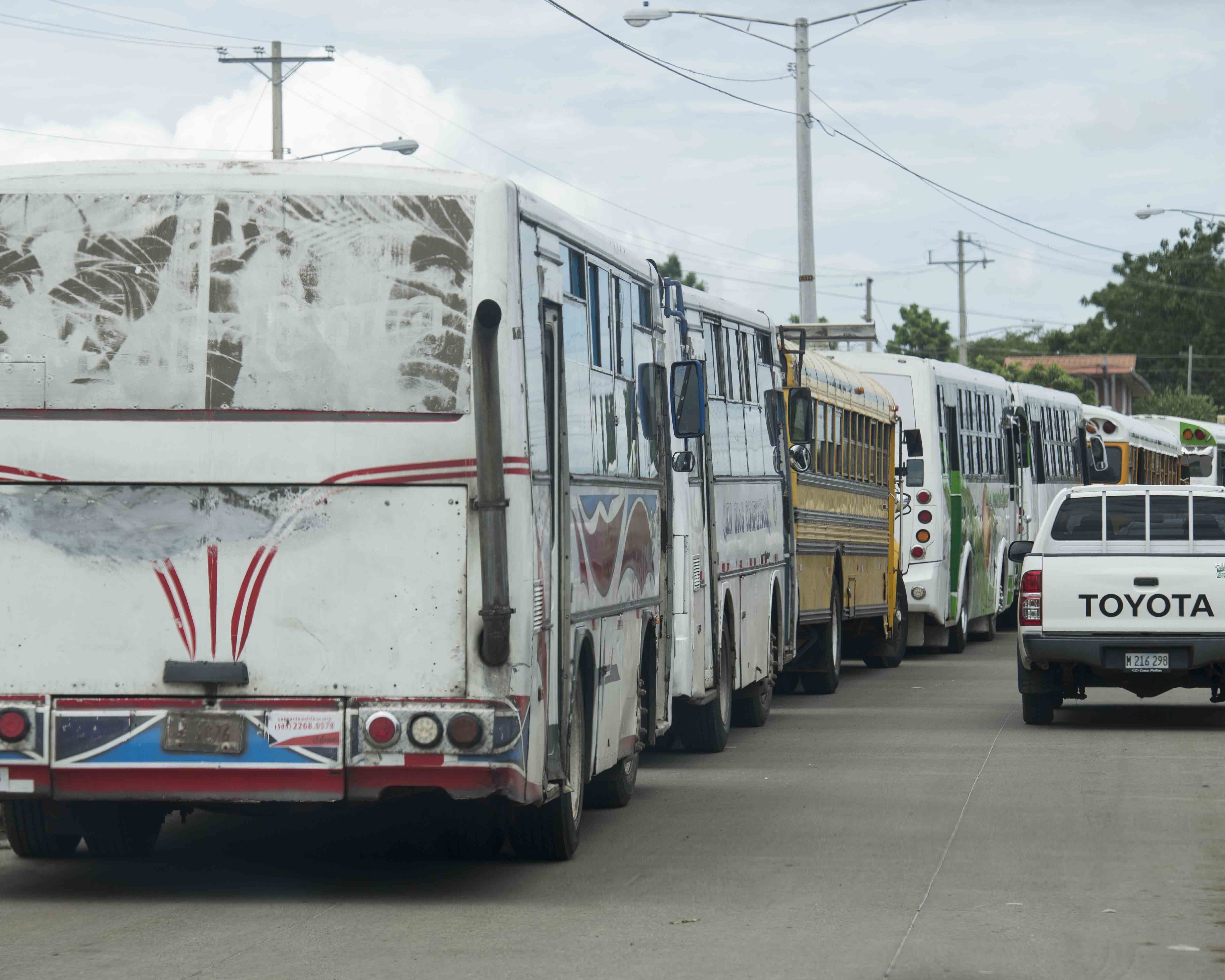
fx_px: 5112
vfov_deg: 11.0
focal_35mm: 141
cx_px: 565
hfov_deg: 13.7
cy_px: 490
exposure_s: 1/1000
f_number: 5.6
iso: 200
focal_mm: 125
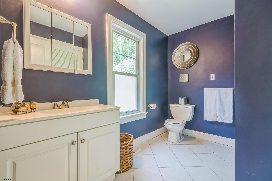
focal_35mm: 16
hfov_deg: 96.7
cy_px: 90
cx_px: 136
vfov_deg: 73.7
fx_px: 121
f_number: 16
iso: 250
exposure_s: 3
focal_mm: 16
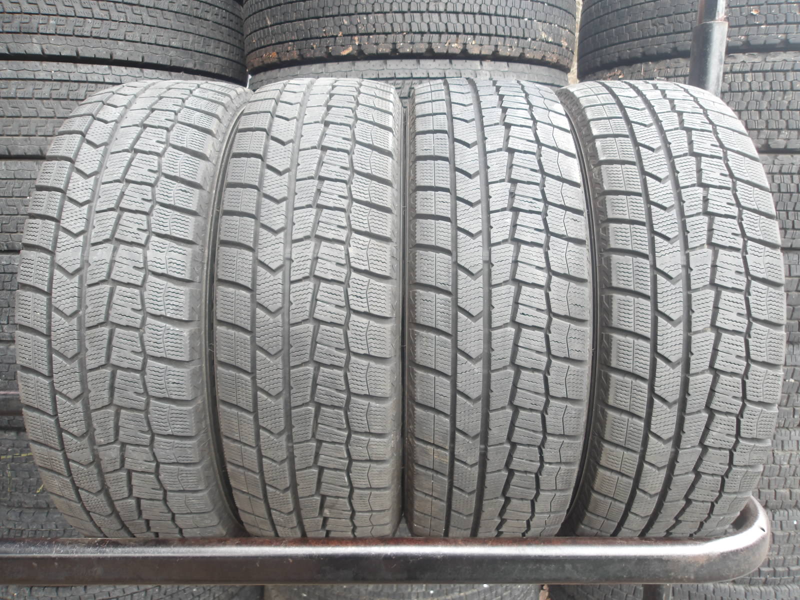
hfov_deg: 65.3
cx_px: 400
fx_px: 624
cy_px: 300
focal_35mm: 27
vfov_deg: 51.4
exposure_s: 1/38
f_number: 3
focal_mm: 4.9
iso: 100
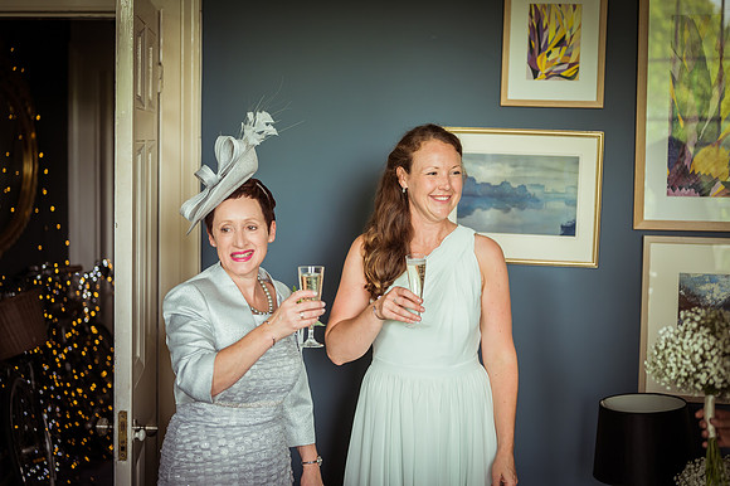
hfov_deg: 36.7
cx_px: 365
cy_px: 222
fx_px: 1101
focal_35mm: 54
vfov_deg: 24.9
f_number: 2
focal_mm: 50
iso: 450
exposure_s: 1/250
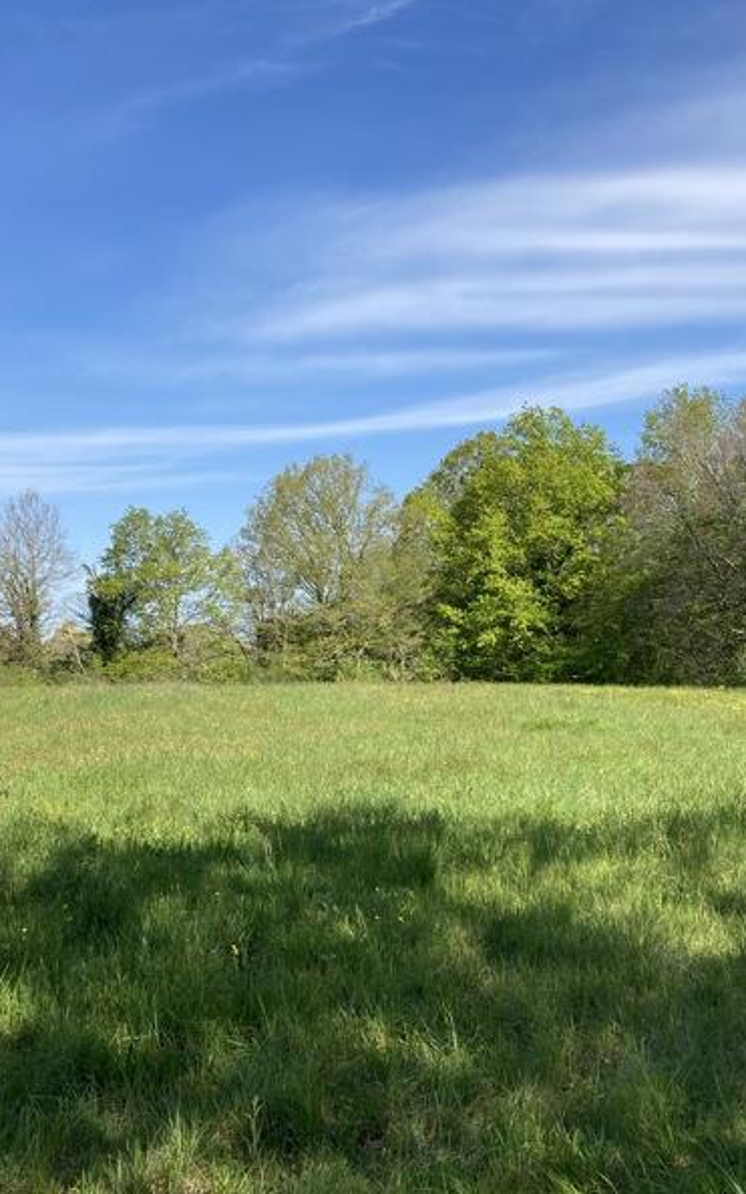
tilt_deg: +4.4
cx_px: 334
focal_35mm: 40
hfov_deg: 32.0
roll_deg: -1.6
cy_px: 593
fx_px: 1302
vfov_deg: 49.3
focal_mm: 3.99
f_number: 1.8
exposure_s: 1/1715
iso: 20
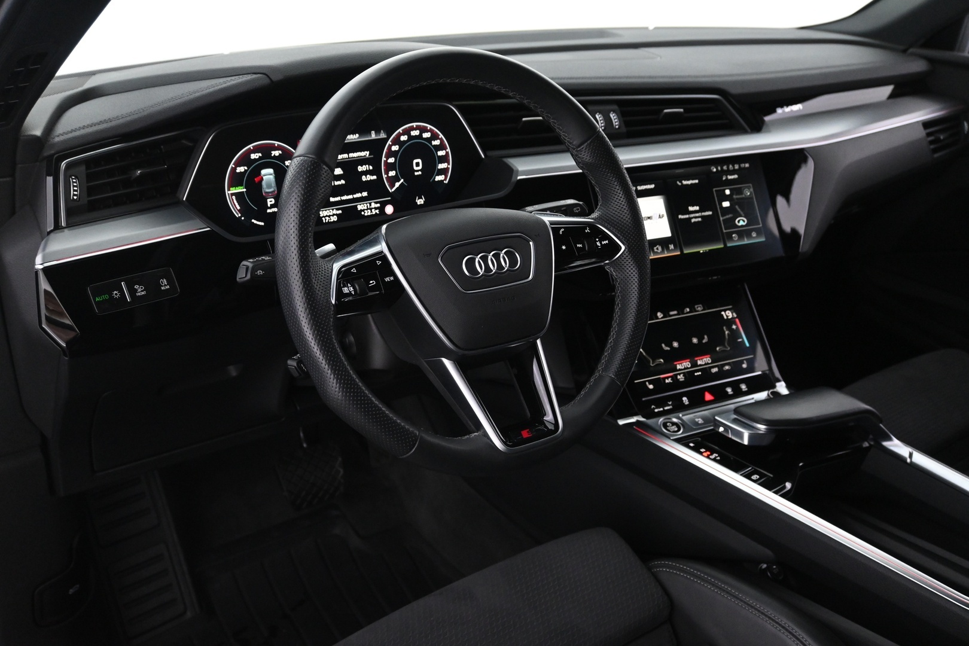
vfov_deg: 40.0
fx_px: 888
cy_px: 323
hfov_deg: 57.2
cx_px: 484
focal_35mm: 33
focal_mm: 22
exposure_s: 1/40
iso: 2500
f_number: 4
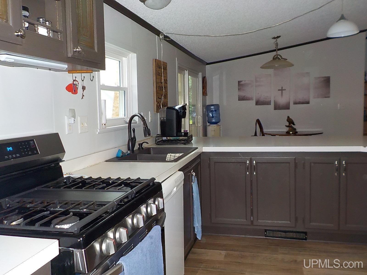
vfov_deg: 46.8
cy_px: 138
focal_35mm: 30
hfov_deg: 60.0
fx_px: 318
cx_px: 184
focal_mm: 4.1
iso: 250
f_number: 3.3
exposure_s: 1/30
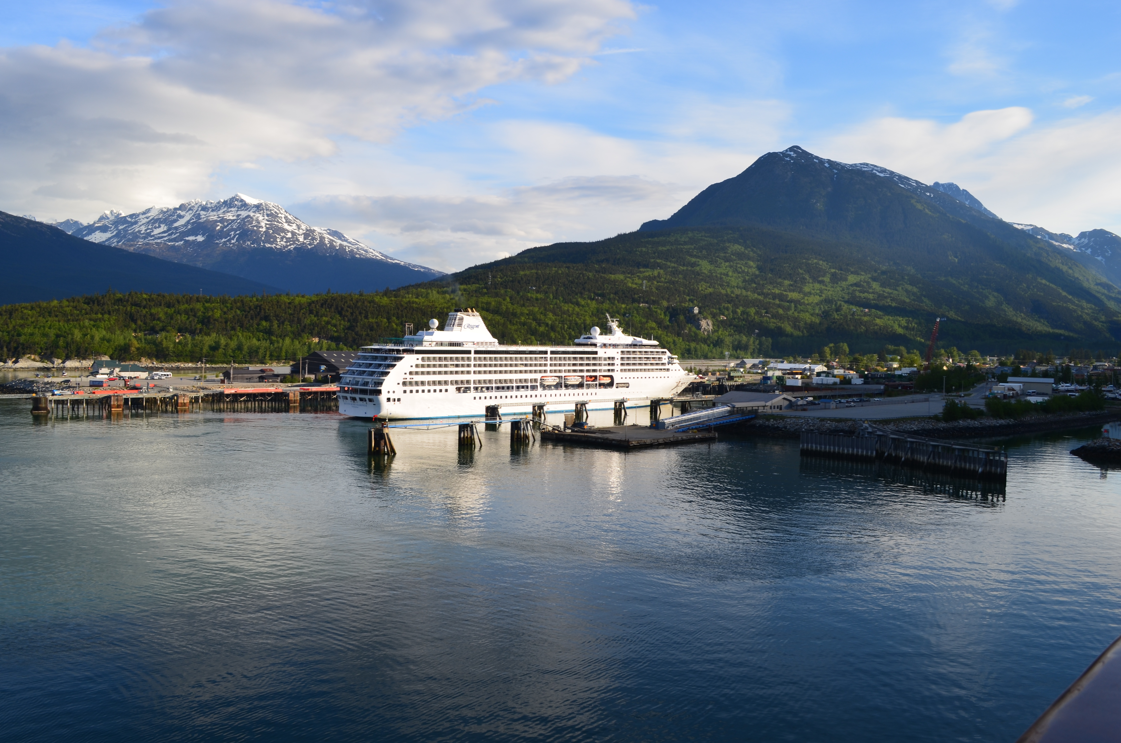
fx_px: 1025
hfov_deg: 57.3
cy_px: 372
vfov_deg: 39.8
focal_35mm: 33
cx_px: 560
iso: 100
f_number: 11
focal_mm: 22
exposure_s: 1/125
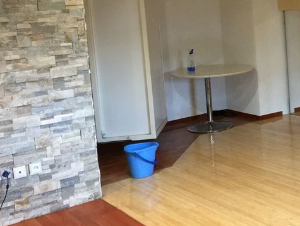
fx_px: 529
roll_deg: +2.0
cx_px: 299
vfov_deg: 23.8
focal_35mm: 61
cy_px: 52
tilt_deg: -6.3
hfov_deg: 29.6
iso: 100
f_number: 2.2
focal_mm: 4.15
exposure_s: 1/17
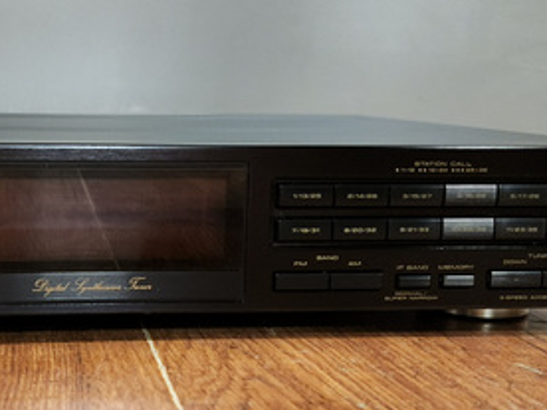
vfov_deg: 29.1
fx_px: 790
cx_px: 125
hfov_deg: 37.1
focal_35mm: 50
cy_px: 210
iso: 640
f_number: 1.8
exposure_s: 1/50
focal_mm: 5.4
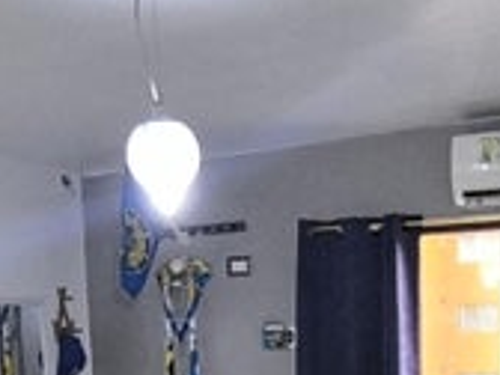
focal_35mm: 61
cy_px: 542
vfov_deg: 20.9
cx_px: 283
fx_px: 881
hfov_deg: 31.6
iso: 400
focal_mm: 1.65
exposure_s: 1/33.3
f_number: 2.2
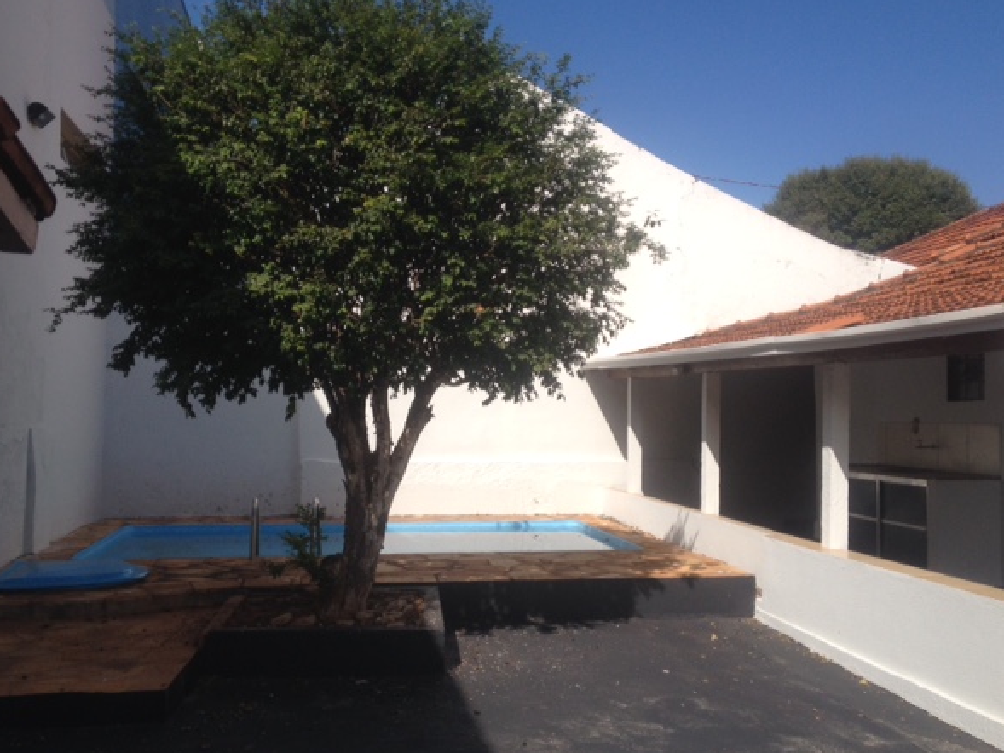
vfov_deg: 37.7
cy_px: 394
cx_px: 499
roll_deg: +2.3
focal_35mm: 38
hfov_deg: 49.0
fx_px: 1102
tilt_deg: +0.2
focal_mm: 4.28
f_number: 2.4
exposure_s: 1/1972
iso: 50
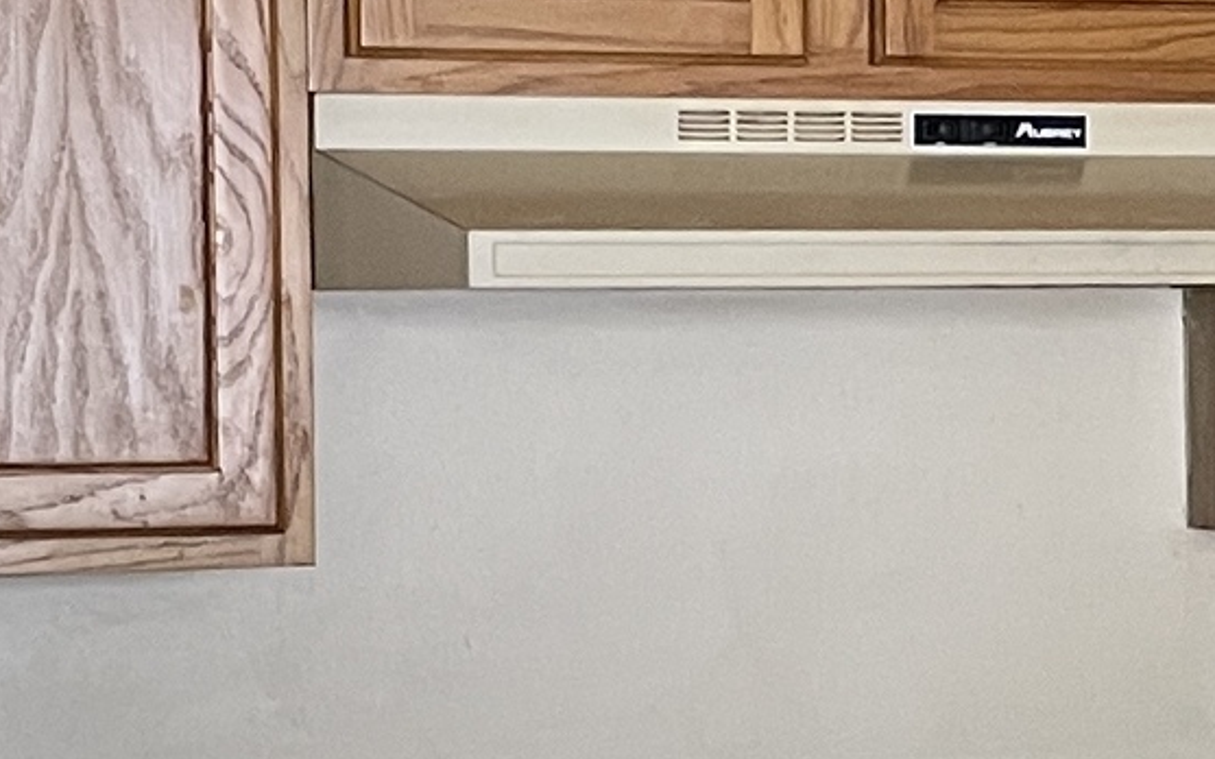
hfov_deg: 13.5
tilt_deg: -1.7
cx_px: 1320
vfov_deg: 8.6
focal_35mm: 152
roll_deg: +0.6
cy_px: 521
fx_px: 5033
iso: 200
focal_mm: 4.2
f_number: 1.6
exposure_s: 1/60
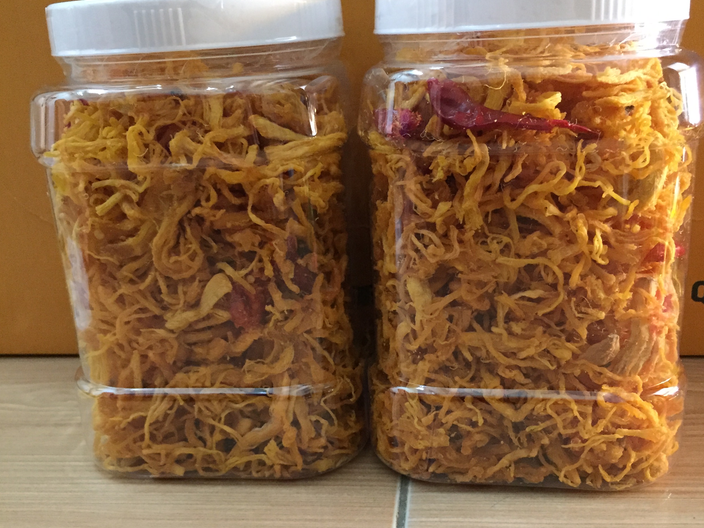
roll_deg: +4.0
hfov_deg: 47.9
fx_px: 793
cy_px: 313
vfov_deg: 36.7
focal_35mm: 39
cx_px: 354
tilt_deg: -18.9
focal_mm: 4.15
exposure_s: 1/17
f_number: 2.2
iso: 400
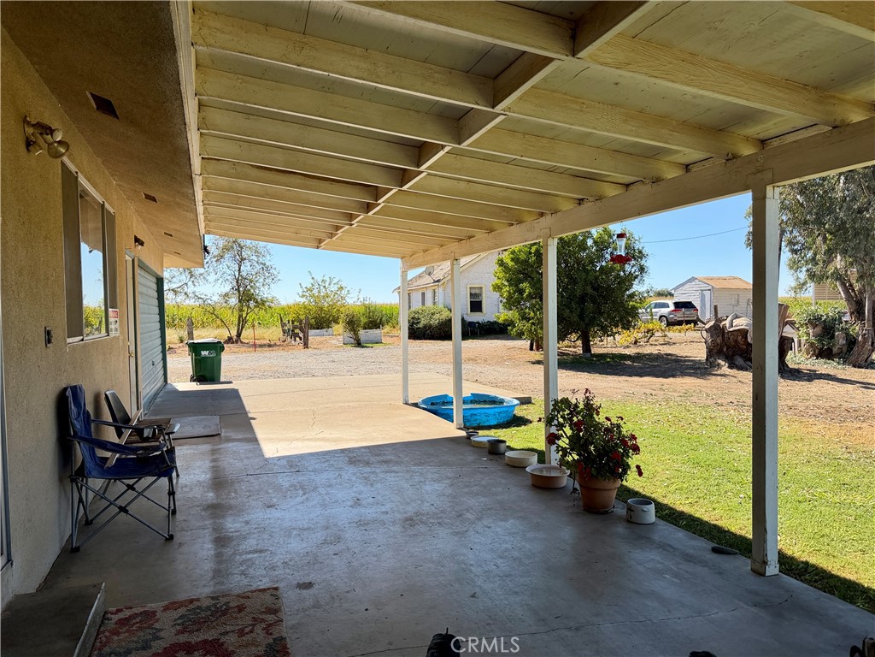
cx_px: 438
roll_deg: +1.7
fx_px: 607
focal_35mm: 24
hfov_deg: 71.6
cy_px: 328
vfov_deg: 56.8
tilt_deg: -0.5
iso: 100
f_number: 1.78
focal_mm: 6.76
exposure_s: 1/2703
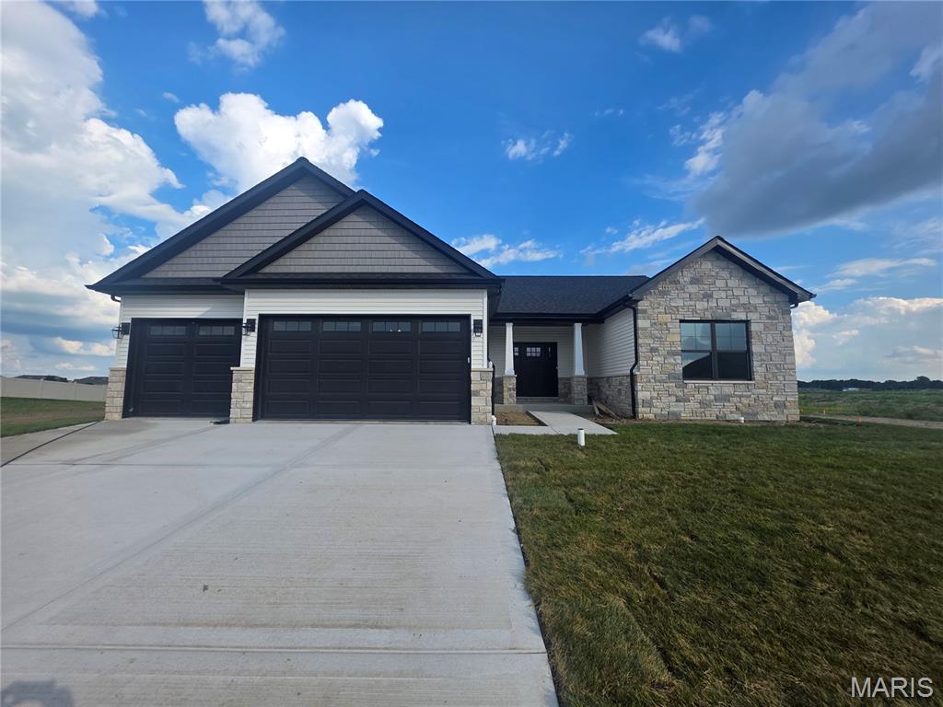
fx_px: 354
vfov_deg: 89.9
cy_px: 354
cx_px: 472
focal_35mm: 13
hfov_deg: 106.2
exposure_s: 1/2000
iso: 50
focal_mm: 2.2
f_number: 1.9
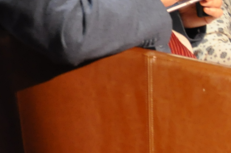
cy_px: 42
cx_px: 492
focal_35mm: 405
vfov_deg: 3.4
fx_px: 2595
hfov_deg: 5.0
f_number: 5
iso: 800
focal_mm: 50
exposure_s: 1/25
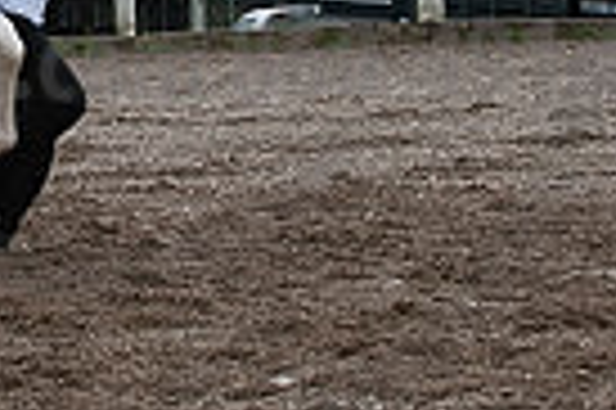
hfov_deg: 8.0
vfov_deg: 5.3
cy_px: -88
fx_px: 4409
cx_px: 45
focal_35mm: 258
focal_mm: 70
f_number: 5.6
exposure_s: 1/1600
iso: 900
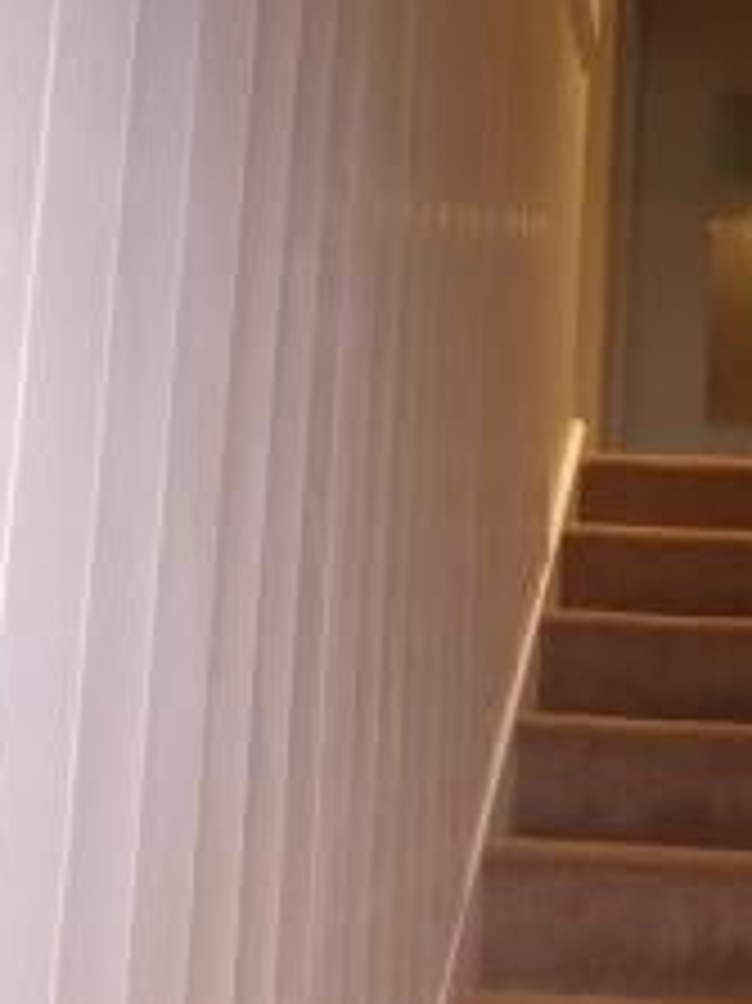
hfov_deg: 29.8
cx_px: 644
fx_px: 1363
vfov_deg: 39.9
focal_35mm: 47
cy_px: 682
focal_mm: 4.3
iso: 800
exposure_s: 1/60
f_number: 3.3
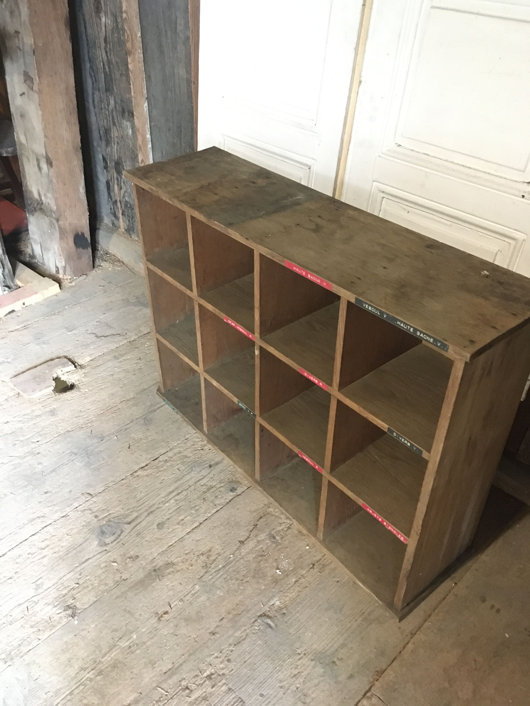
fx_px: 592
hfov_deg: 48.2
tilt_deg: -37.1
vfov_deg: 61.7
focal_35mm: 29
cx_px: 265
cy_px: 353
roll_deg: +0.0
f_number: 2.2
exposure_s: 1/17
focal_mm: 4.15
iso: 640
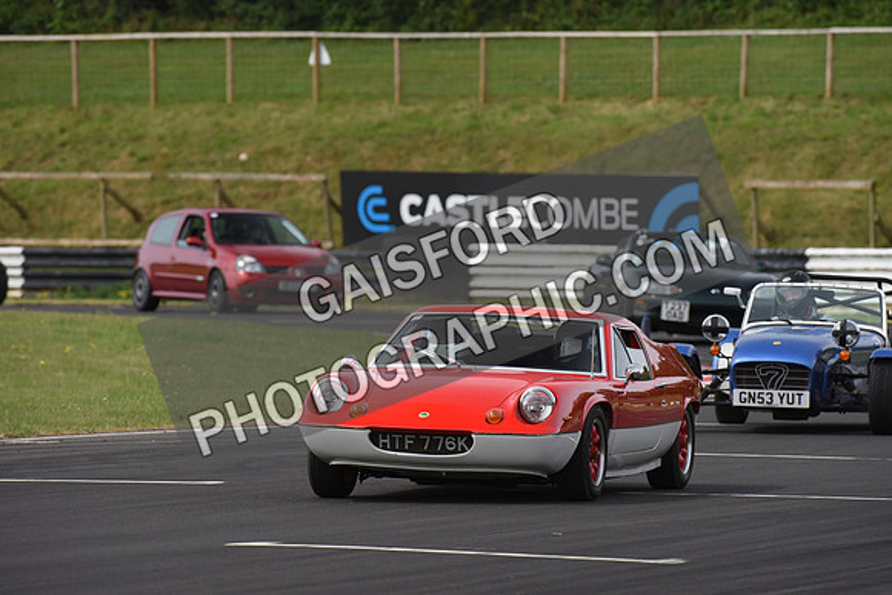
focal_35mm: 400
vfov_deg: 3.4
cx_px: 446
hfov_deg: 5.2
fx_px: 9913
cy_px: 298
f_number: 8
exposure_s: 1/1000
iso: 1600
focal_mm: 400
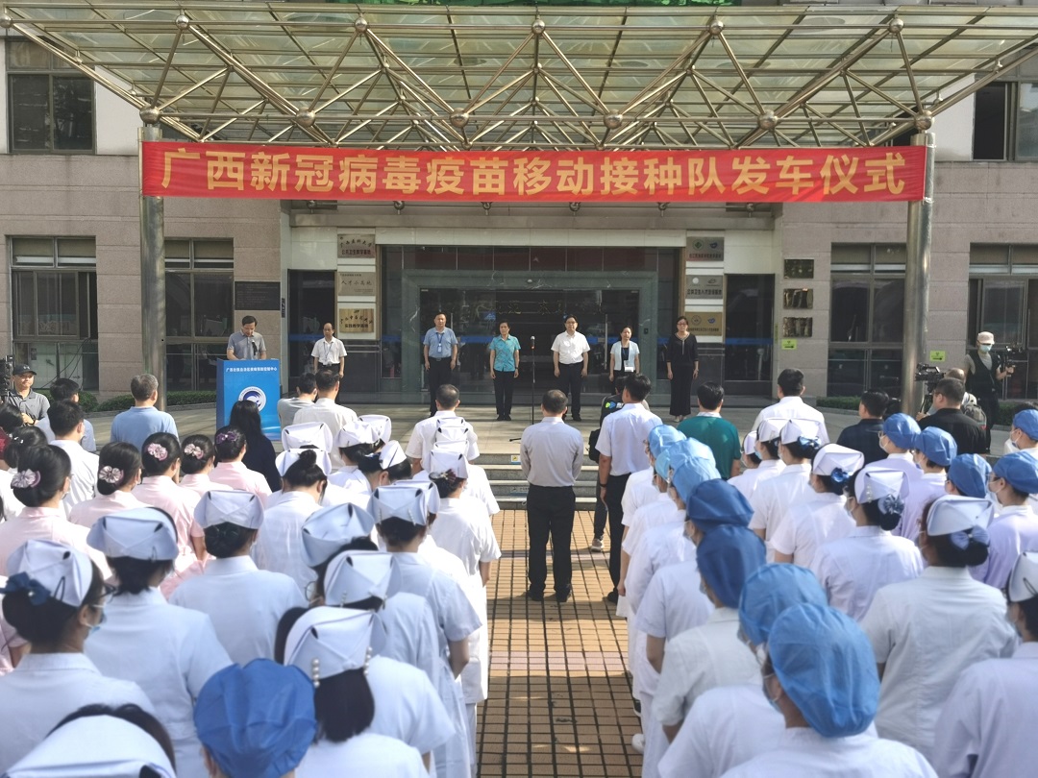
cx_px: 519
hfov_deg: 55.4
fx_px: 990
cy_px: 389
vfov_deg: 42.9
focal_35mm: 33
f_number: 4
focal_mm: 5.56
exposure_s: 1/5405
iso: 50
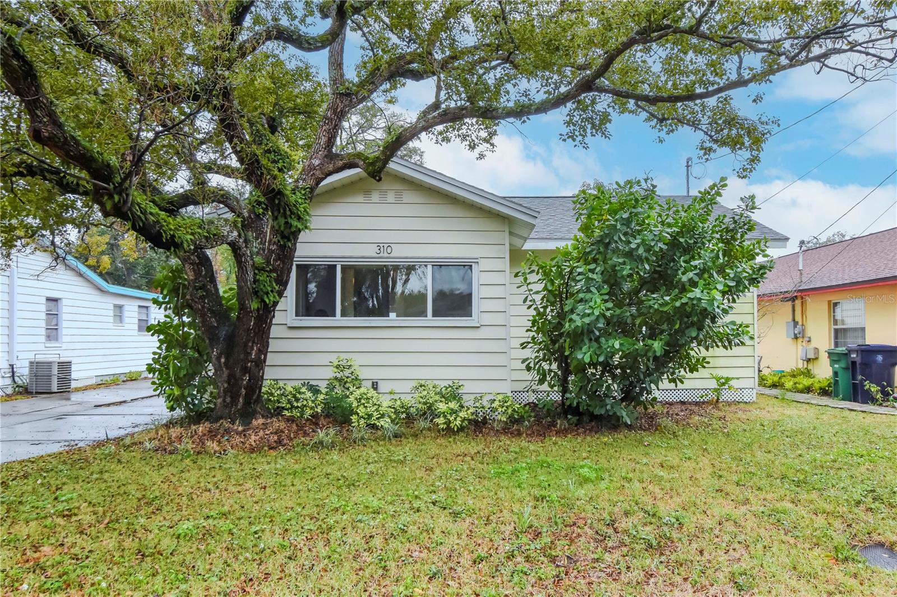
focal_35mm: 24
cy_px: 298
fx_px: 598
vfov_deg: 53.1
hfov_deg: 73.8
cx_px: 448
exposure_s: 1/160
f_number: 14
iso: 800
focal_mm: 16
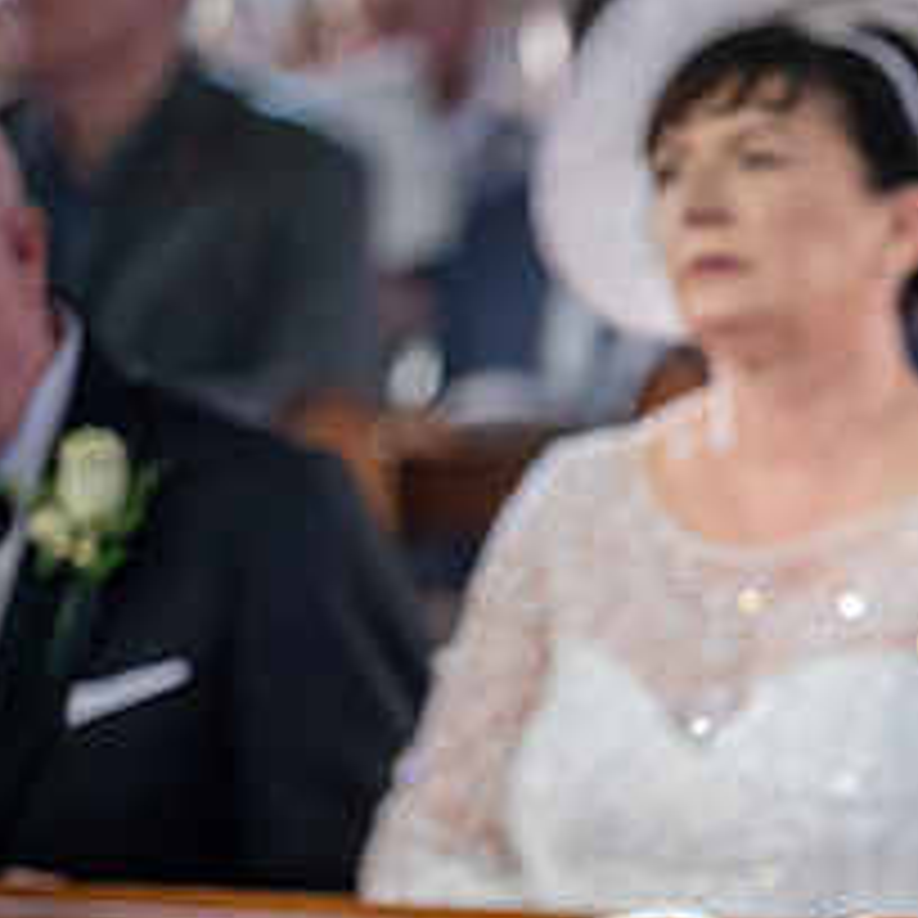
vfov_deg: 4.7
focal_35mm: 374
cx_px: 1251
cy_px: 862
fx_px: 11221
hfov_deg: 4.7
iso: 1250
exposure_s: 1/200
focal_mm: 155
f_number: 2.8
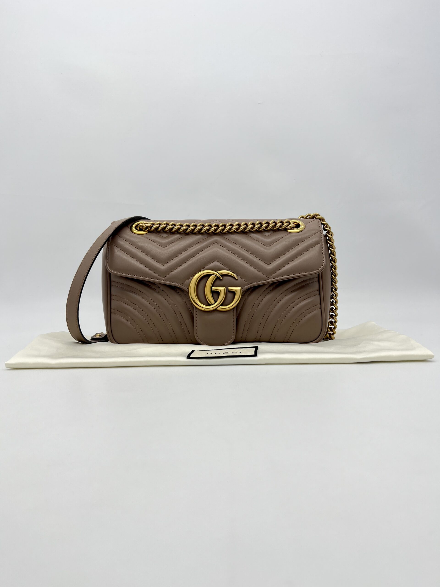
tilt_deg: -4.0
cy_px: 294
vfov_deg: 67.3
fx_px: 441
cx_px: 220
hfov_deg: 53.1
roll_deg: +1.3
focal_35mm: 26
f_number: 1.5
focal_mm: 5.7
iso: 50
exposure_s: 1/309
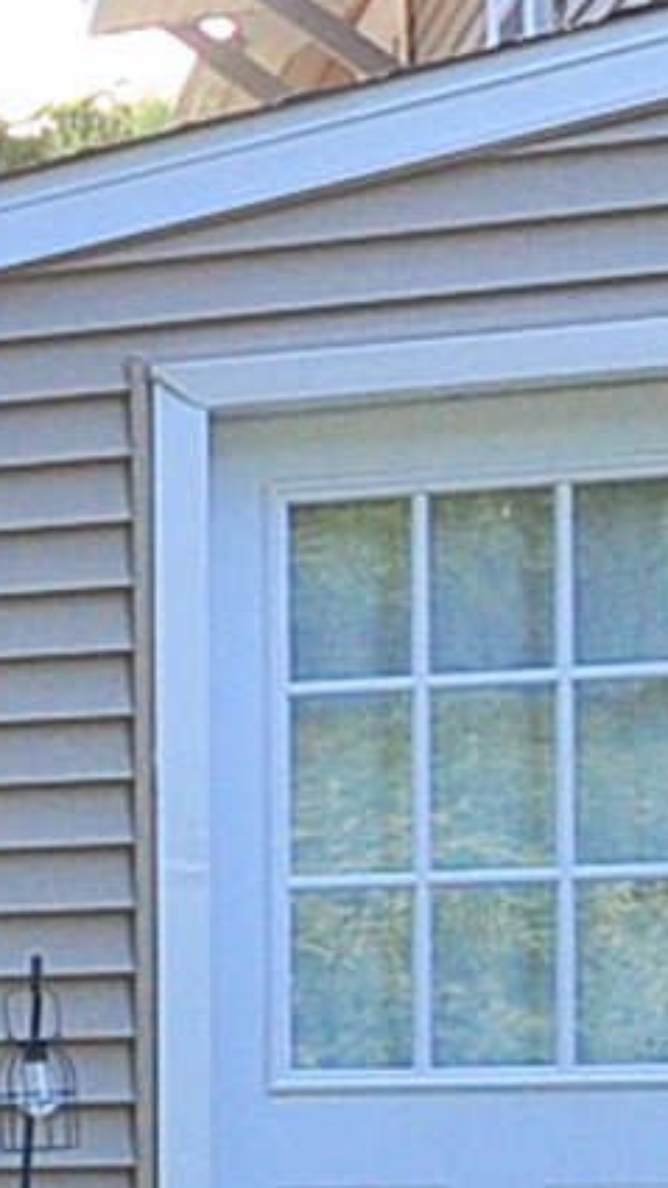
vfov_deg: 19.4
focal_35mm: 107
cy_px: 1180
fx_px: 3370
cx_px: -2155
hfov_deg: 7.4
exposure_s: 1/50
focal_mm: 10
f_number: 8
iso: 400
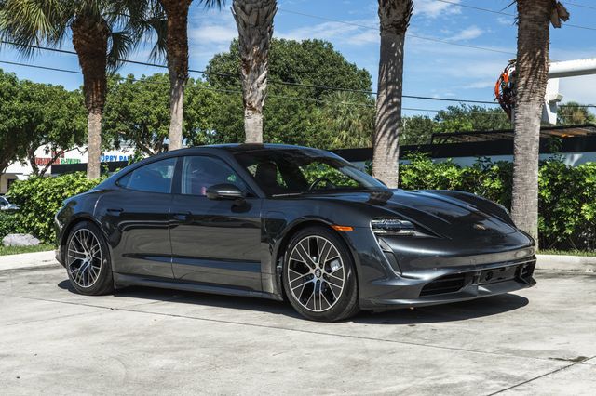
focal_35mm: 55
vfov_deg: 24.5
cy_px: 198
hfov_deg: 36.1
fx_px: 913
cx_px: 297
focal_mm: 41
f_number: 8
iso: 100
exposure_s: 1/100
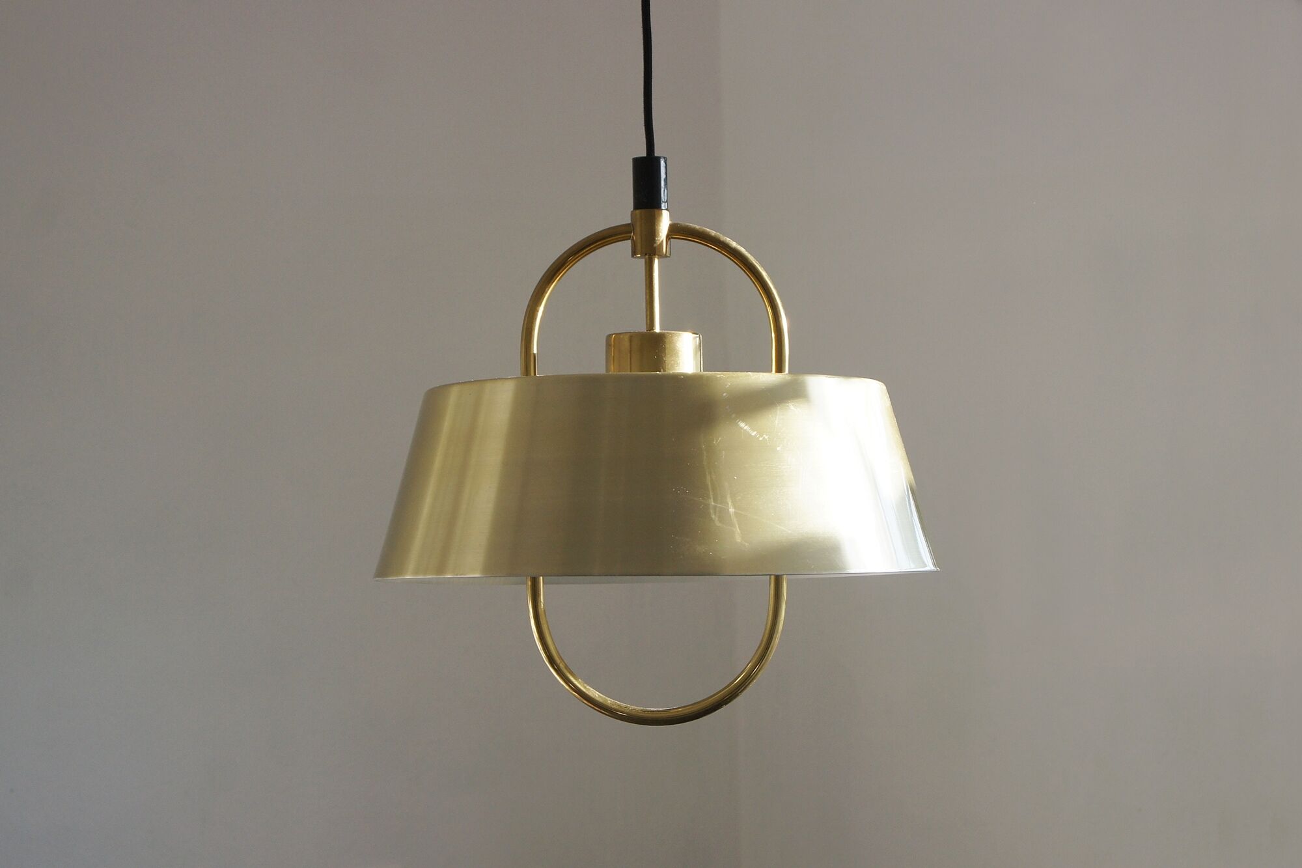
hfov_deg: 24.6
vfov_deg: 16.6
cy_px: 434
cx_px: 651
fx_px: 2983
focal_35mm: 82
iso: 400
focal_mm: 55
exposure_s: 1/200
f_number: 5.6
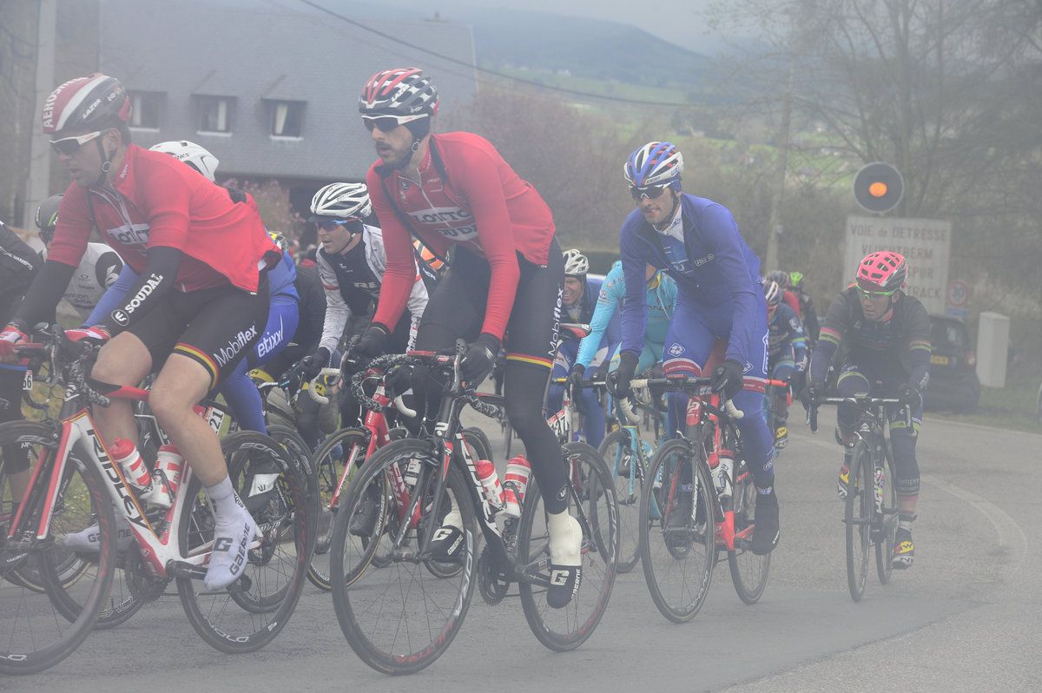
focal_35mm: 85
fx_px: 2458
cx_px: 521
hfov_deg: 23.9
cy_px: 346
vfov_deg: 16.0
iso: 400
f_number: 6.3
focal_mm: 85
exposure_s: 1/500
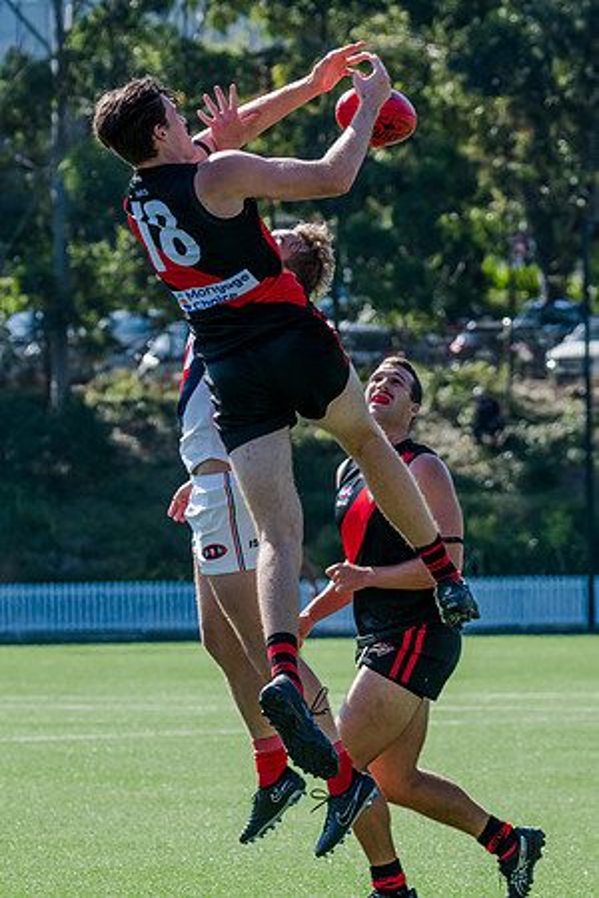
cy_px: 449
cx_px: 186
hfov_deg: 5.4
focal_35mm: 255
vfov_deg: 8.1
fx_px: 6365
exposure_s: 1/1600
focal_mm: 170
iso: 800
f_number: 7.1
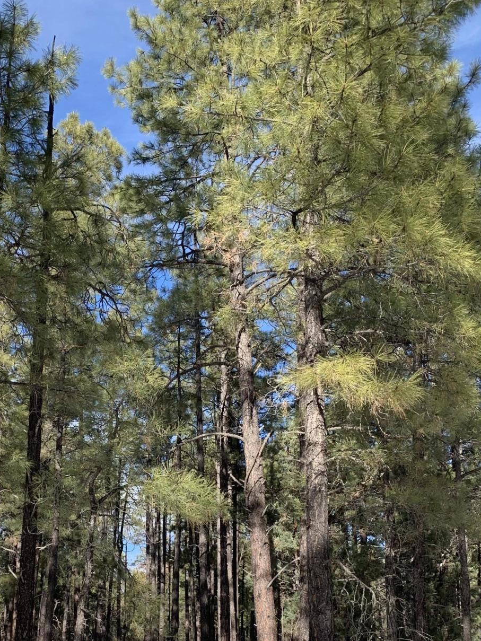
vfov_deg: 42.7
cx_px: 139
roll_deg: -0.3
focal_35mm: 43
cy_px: 471
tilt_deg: +12.3
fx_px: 797
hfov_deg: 33.1
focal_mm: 4.25
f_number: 1.8
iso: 25
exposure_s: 1/1266
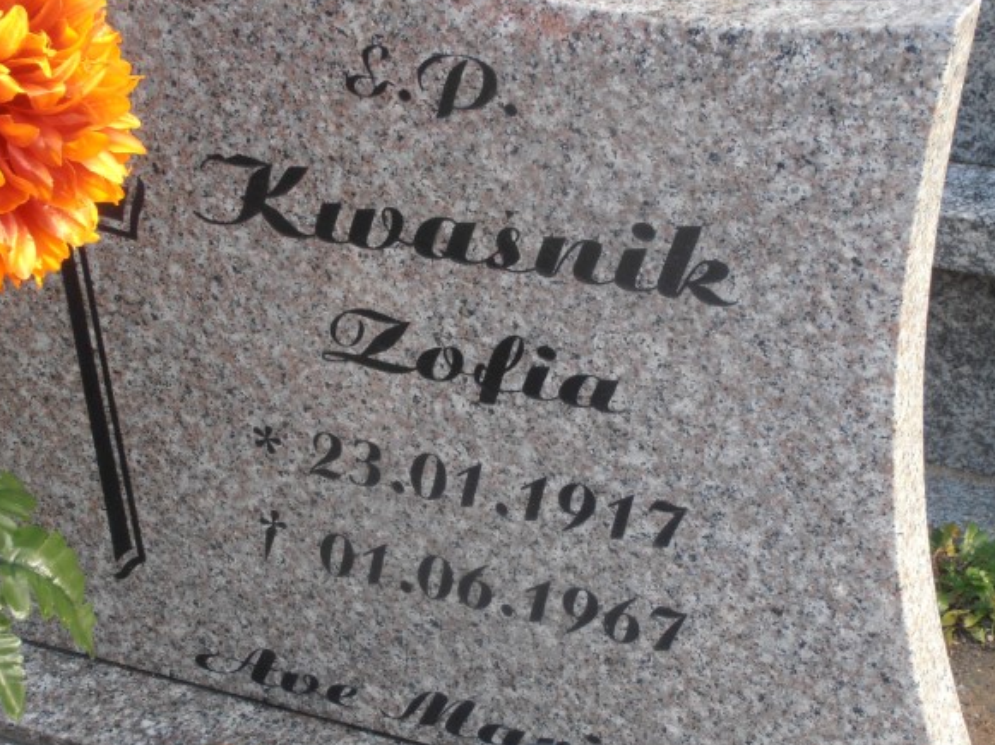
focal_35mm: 97
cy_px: 384
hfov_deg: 20.2
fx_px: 2786
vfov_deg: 15.2
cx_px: 509
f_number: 5.1
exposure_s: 1/80
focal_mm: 15.51
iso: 80
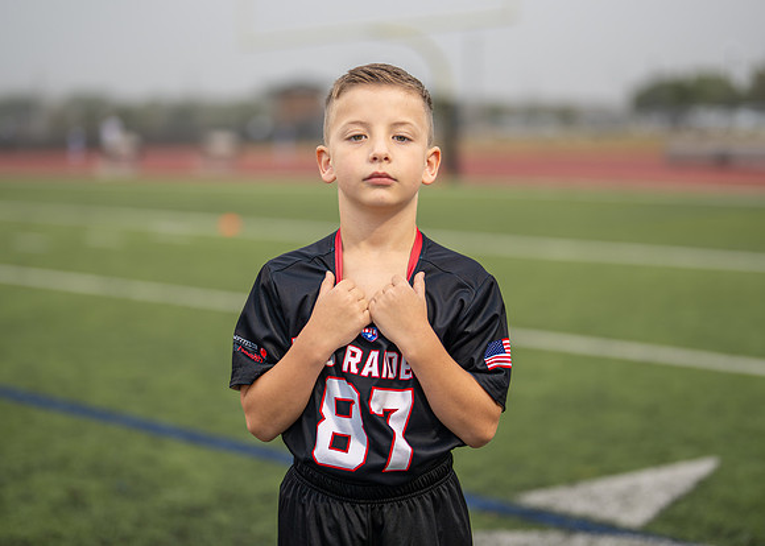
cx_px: 381
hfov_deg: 30.7
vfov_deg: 22.1
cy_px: 251
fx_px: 1395
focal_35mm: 64
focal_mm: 50
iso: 100
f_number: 1.2
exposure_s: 1/640
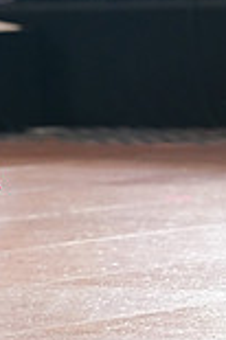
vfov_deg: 4.4
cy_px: -116
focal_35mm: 468
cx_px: 137
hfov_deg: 2.9
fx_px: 4417
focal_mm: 125
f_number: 2.8
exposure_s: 1/640
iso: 3200
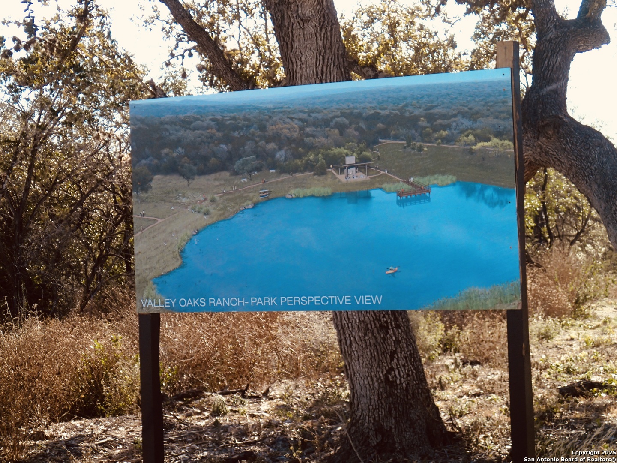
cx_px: 308
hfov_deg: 19.6
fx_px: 1782
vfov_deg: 14.8
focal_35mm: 100
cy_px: 232
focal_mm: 18
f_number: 4.9
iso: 125
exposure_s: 1/200
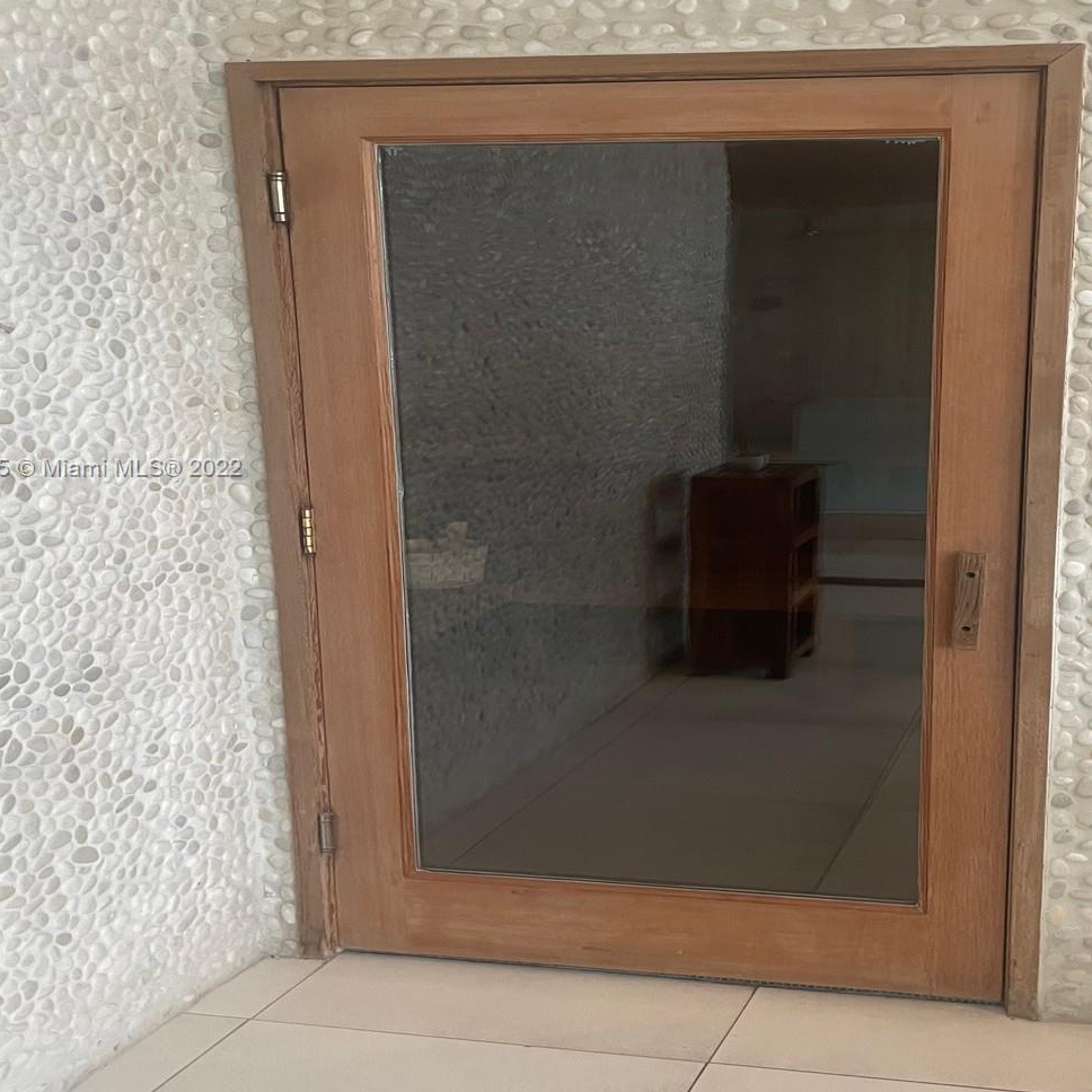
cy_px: 469
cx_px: 783
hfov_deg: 42.8
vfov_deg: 43.7
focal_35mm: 38
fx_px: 1356
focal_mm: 4.2
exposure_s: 1/60
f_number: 1.6
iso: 200
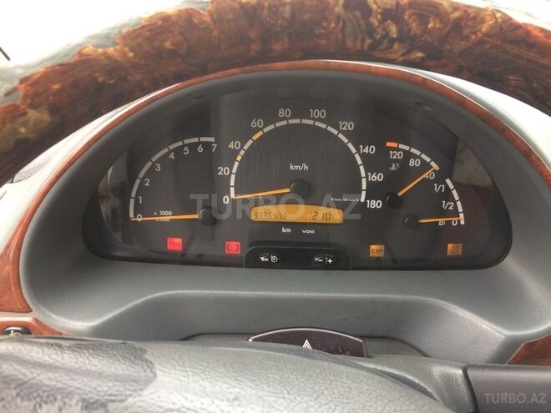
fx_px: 462
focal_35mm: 29
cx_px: 276
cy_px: 206
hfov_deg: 61.7
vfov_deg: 48.2
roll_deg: -0.2
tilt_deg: -32.7
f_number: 2.2
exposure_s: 1/100
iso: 64
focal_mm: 4.15
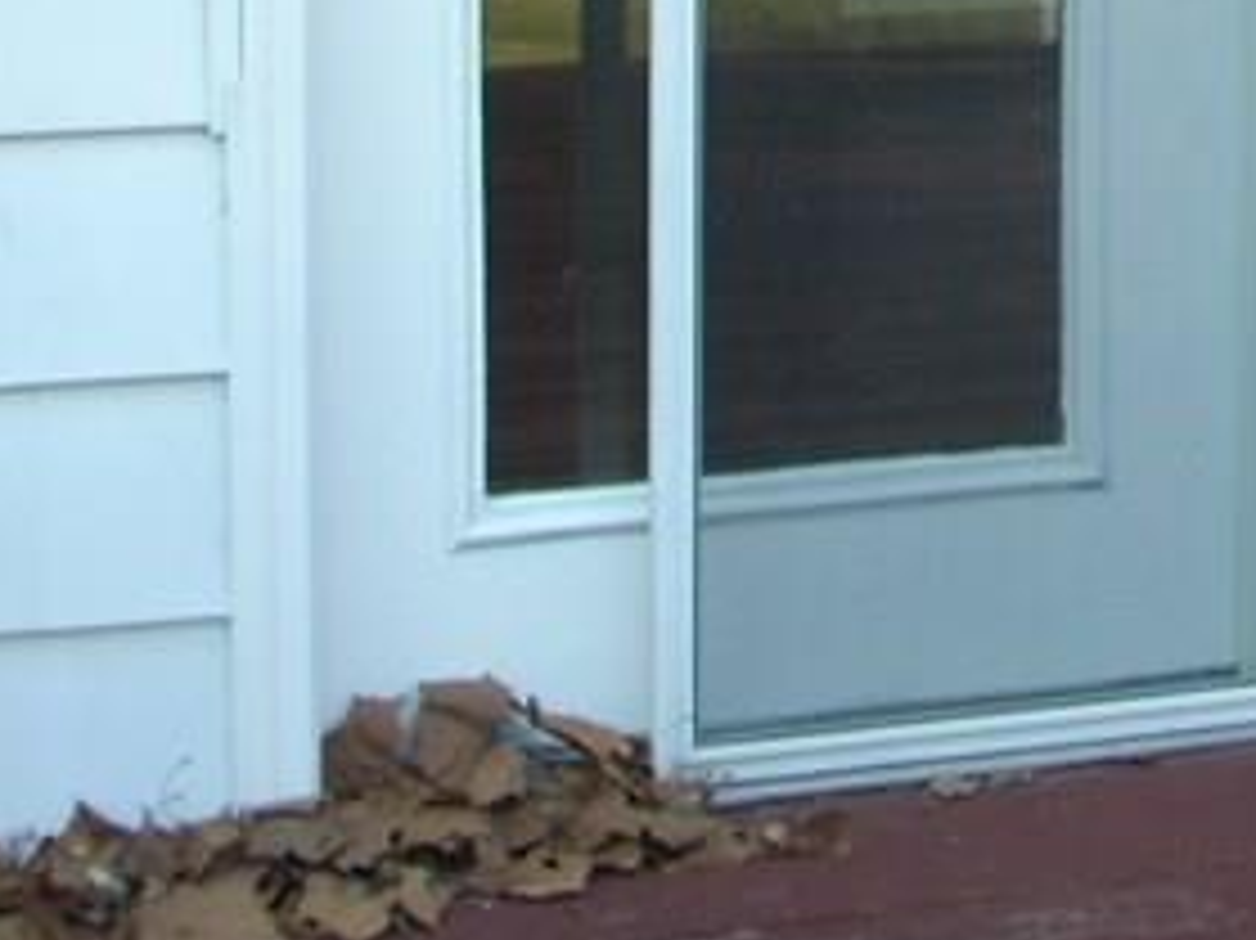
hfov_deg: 14.1
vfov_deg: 10.3
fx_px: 4932
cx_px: 1427
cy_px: -675
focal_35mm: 136
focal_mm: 6.2
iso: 64
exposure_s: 1/81.3
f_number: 2.8
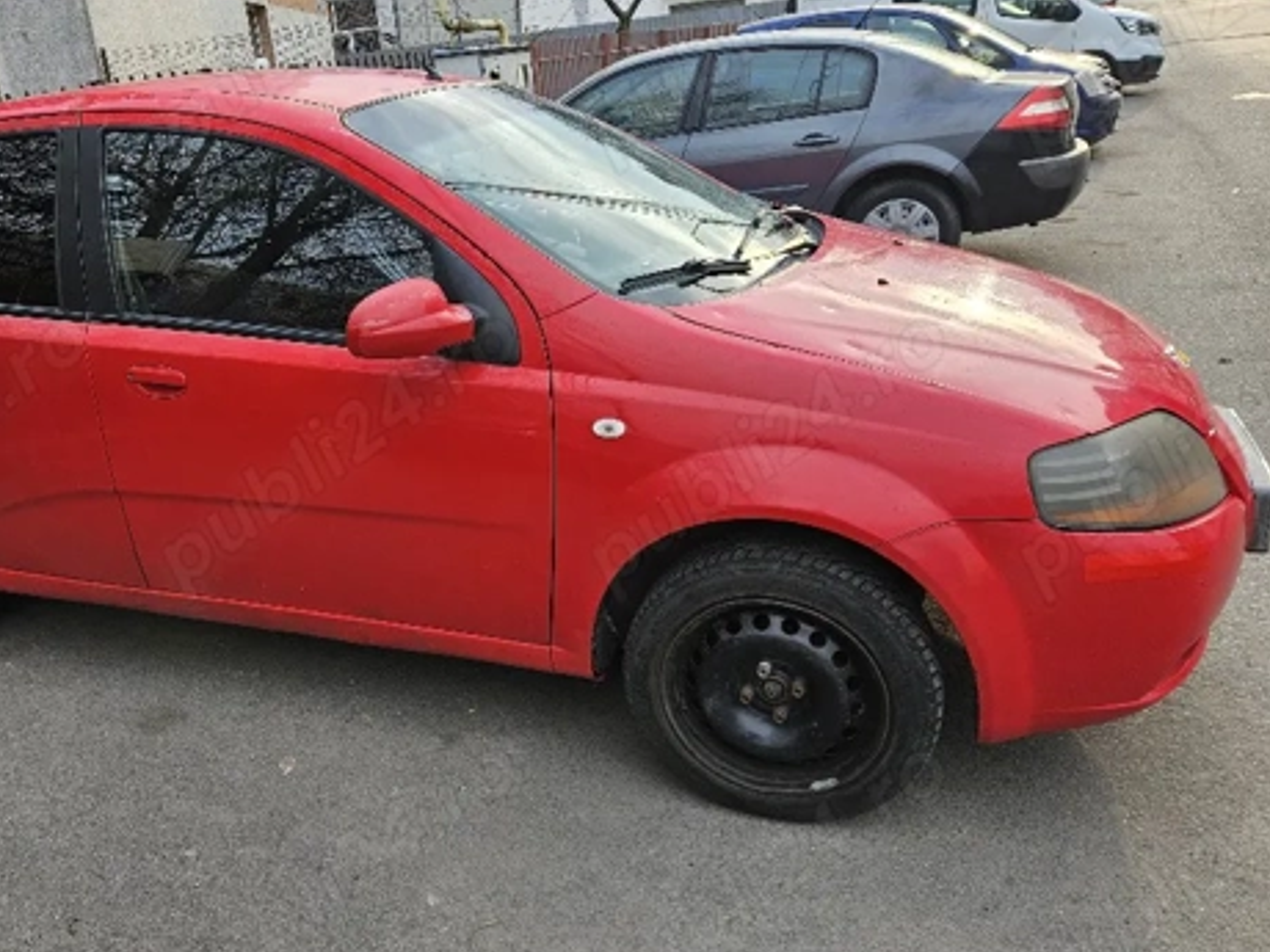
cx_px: 447
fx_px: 1101
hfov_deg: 58.9
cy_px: 464
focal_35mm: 30
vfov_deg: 46.8
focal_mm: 5.4
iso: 25
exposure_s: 1/213
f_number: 1.8
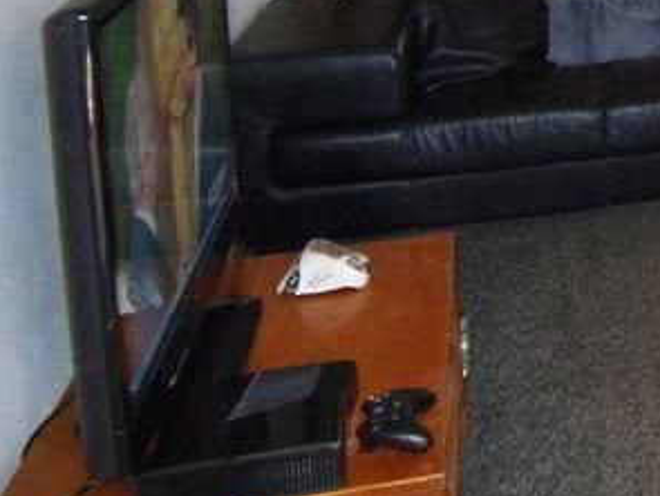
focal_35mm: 65
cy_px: -71
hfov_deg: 25.6
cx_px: 857
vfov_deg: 21.3
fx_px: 1241
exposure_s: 1/30
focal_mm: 4.3
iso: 250
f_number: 2.9
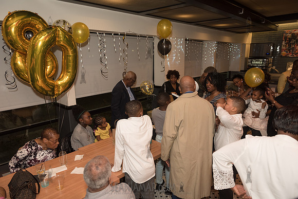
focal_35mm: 24
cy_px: 100
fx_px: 199
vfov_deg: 53.2
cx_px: 149
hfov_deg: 73.7
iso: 1250
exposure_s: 1/320
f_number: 3.5
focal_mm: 24
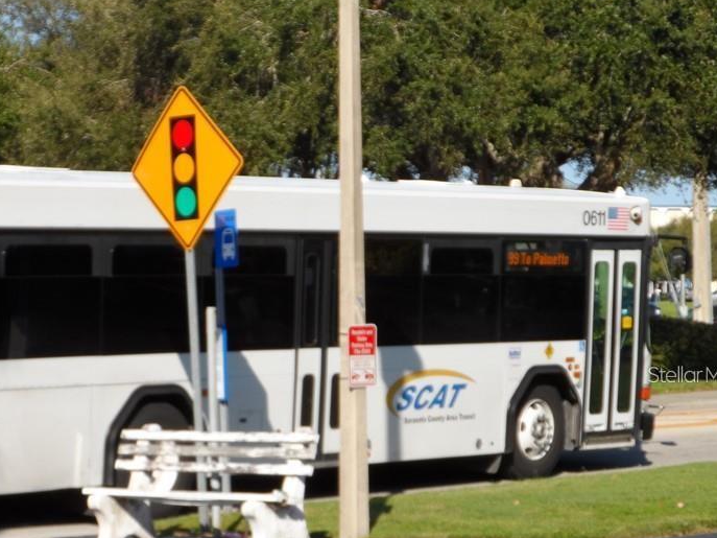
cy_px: 374
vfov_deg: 9.6
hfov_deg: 12.7
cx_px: 212
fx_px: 3210
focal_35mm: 155
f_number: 4.6
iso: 80
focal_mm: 17
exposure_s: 1/500
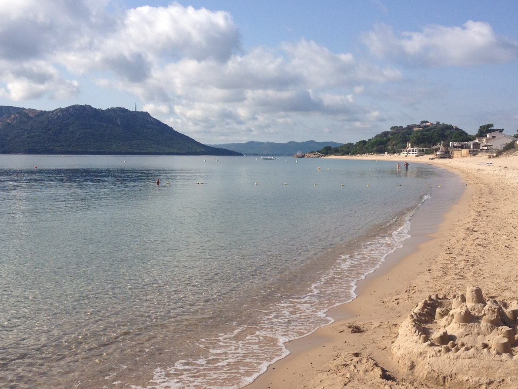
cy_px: 207
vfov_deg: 30.9
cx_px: 297
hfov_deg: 40.3
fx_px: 704
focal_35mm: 47
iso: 64
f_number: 2.4
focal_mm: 4.28
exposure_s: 1/2513
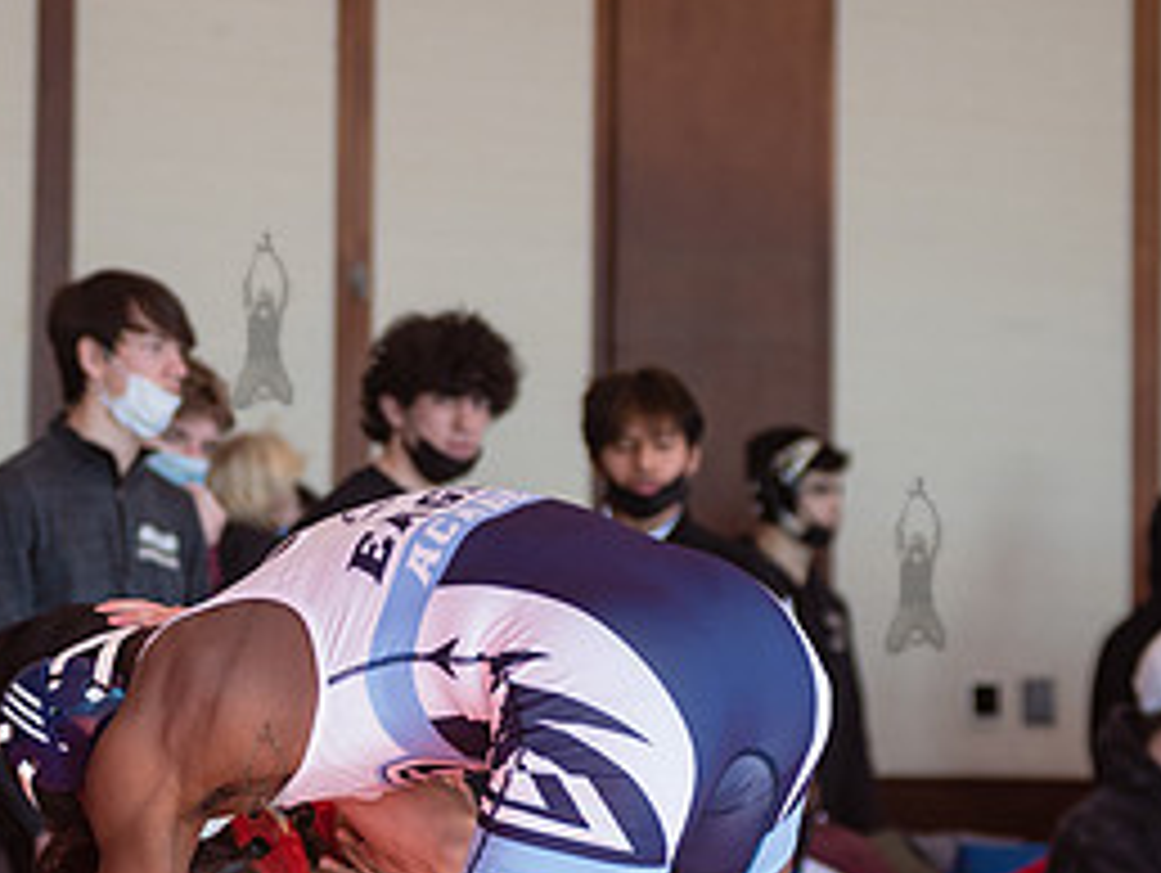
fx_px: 7486
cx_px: 231
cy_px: 662
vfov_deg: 6.7
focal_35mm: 223
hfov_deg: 8.8
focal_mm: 80
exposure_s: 1/400
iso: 400
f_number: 4
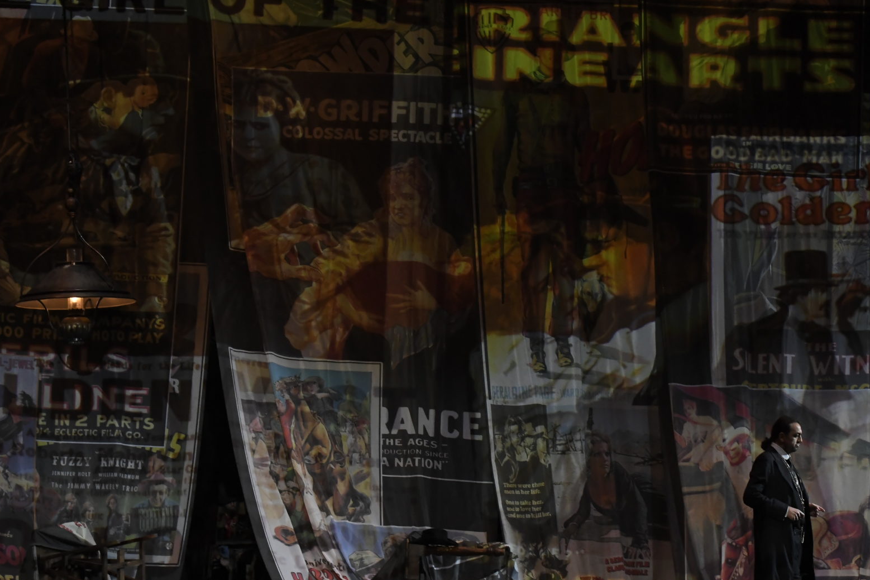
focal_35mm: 115
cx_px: 465
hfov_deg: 17.8
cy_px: 265
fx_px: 2779
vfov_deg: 11.9
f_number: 4.5
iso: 4000
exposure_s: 1/250
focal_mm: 70
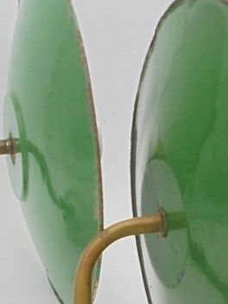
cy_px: 250
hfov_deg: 16.9
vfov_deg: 22.2
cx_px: 77
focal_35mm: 87
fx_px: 764
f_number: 4
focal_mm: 6.1
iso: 100
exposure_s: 1/50
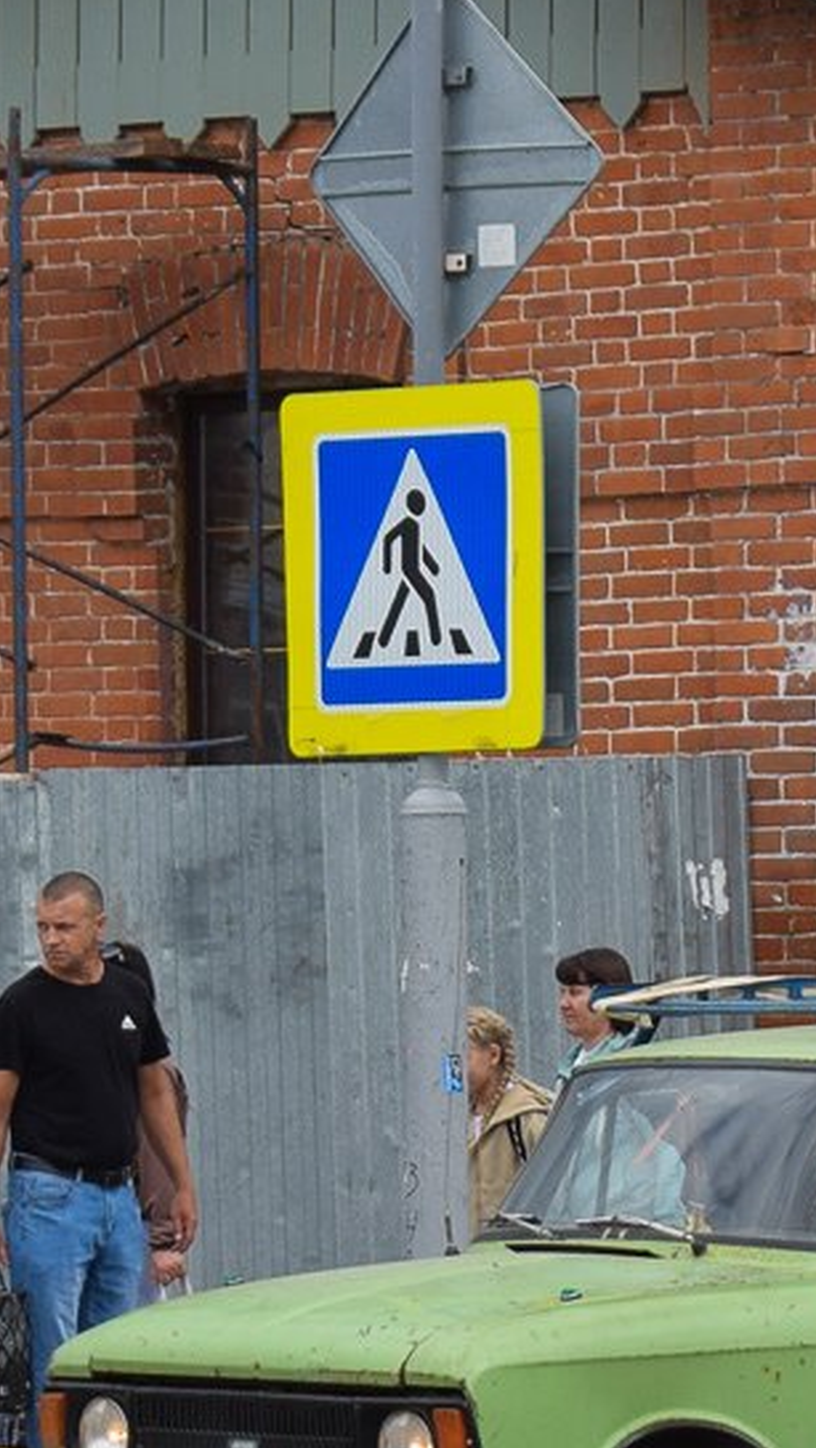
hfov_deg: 6.4
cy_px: 986
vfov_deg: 11.3
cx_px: 739
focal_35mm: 190
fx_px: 7306
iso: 200
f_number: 5.6
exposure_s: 1/640
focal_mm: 55
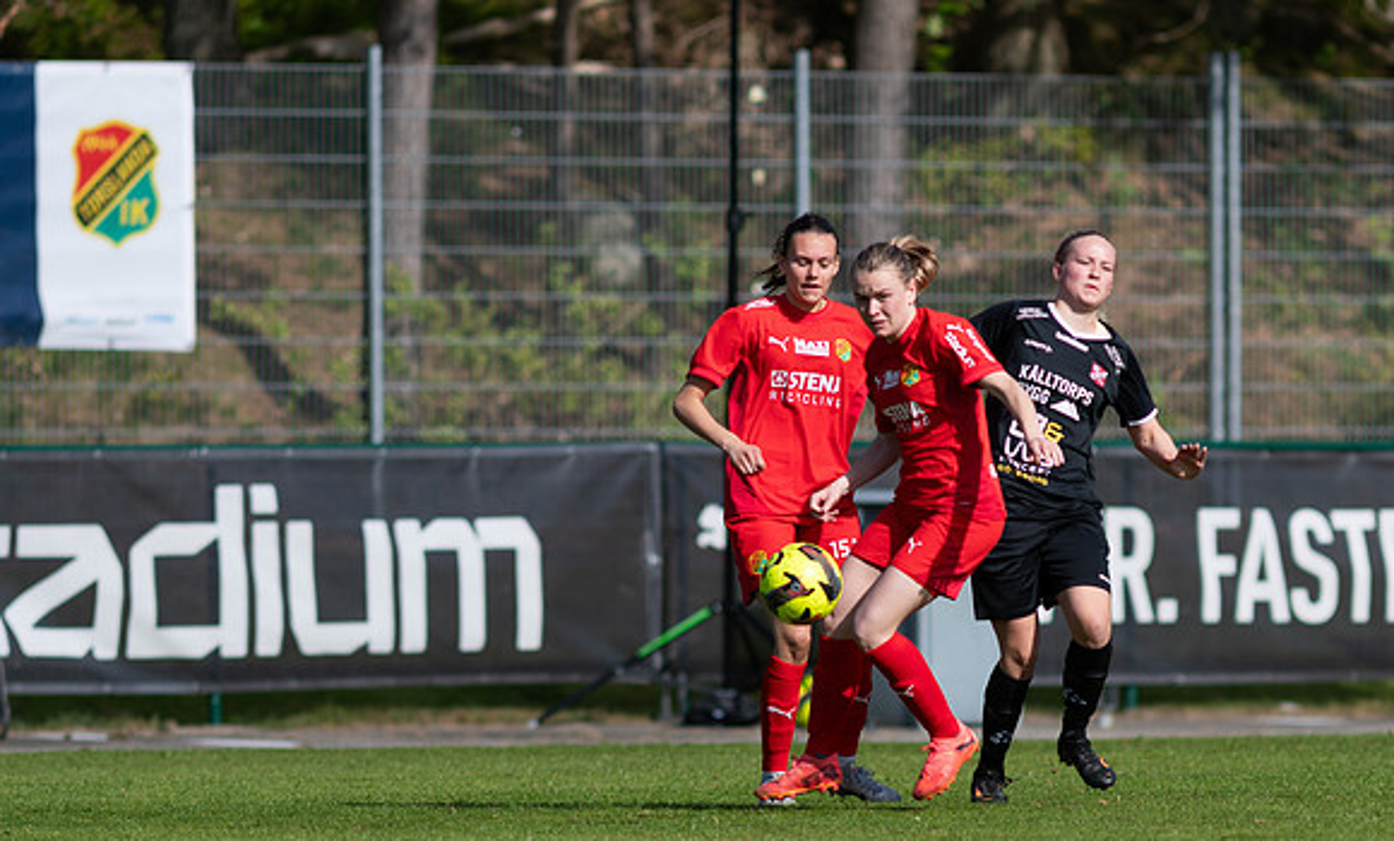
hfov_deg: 3.8
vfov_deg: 2.3
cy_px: 561
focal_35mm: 559
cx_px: 841
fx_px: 21035
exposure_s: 1/2000
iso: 100
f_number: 3.2
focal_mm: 300
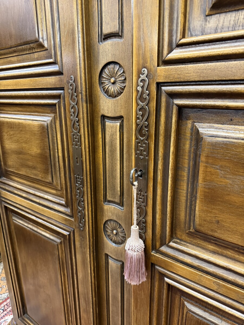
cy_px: 162
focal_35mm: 24
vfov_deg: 71.6
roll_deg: +0.4
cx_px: 122
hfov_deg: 56.8
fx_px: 226
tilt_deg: -16.4
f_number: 1.78
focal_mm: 6.76
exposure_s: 1/50
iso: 640
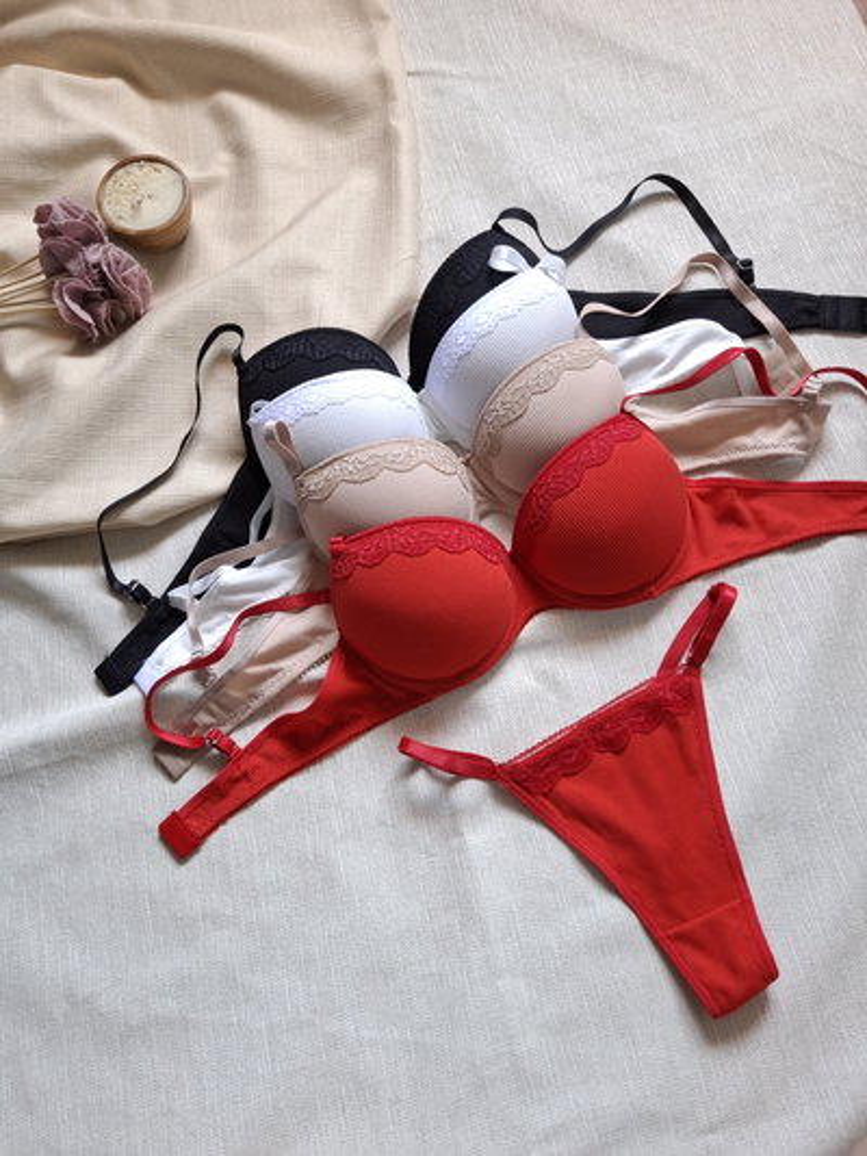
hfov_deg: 58.9
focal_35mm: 23
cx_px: 434
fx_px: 768
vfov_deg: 73.9
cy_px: 578
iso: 160
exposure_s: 1/50
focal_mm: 5.54
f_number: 1.8
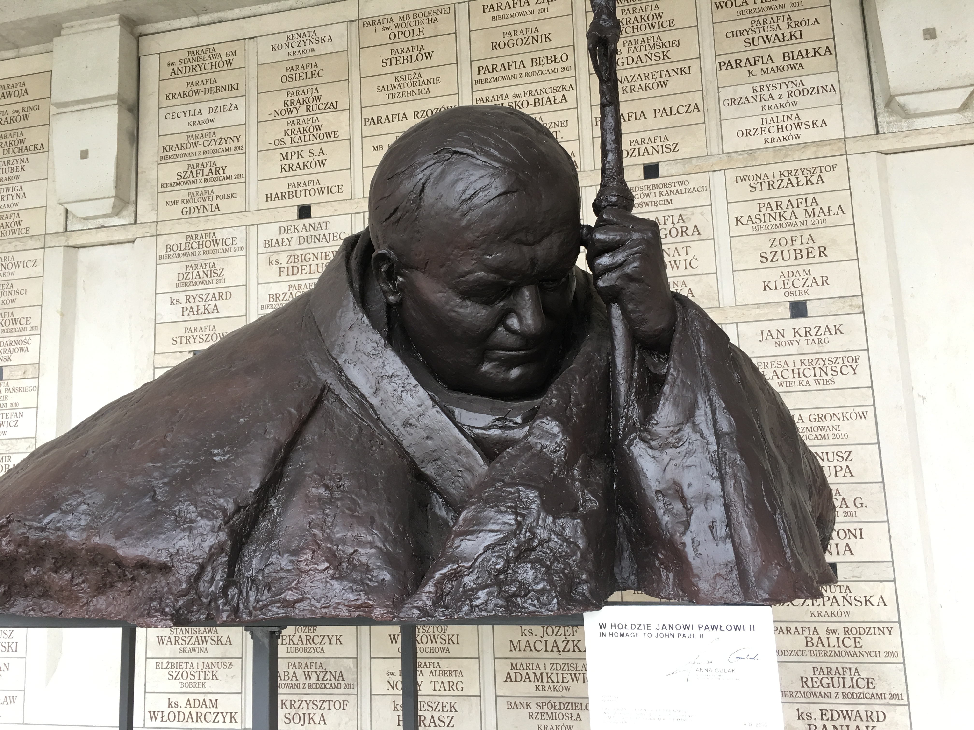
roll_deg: +2.2
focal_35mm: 29
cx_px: 487
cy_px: 365
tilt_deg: +9.4
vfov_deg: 48.2
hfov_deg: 61.7
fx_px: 816
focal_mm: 4.15
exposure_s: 1/33
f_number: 2.2
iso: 25
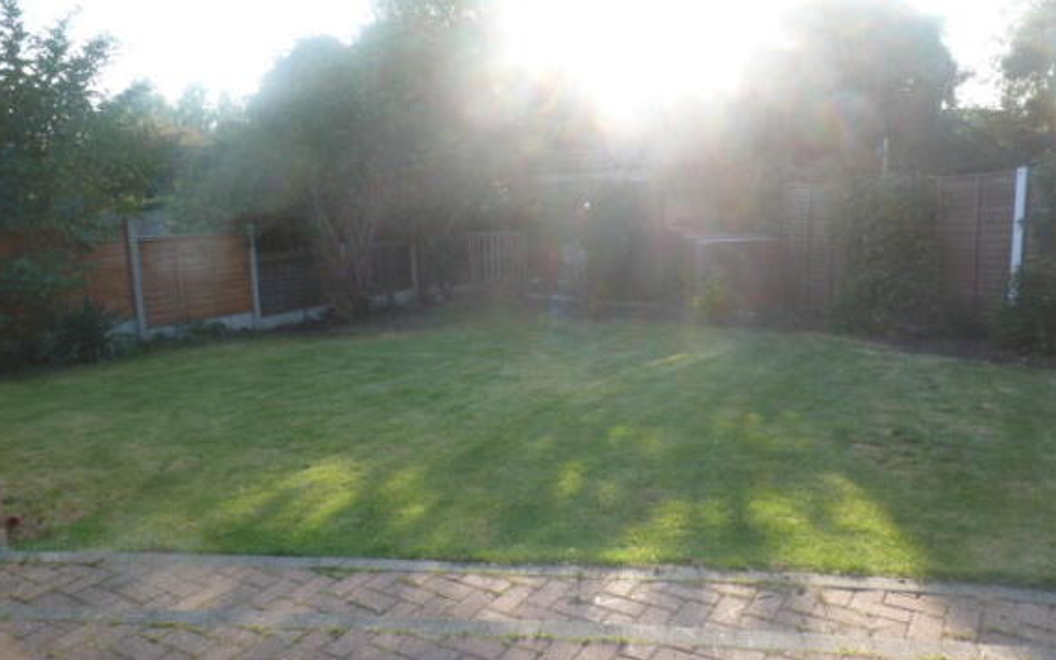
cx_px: 534
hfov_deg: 70.4
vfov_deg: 47.6
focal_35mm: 26
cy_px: 344
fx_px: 748
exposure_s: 1/125
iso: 100
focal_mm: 4.3
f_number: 4
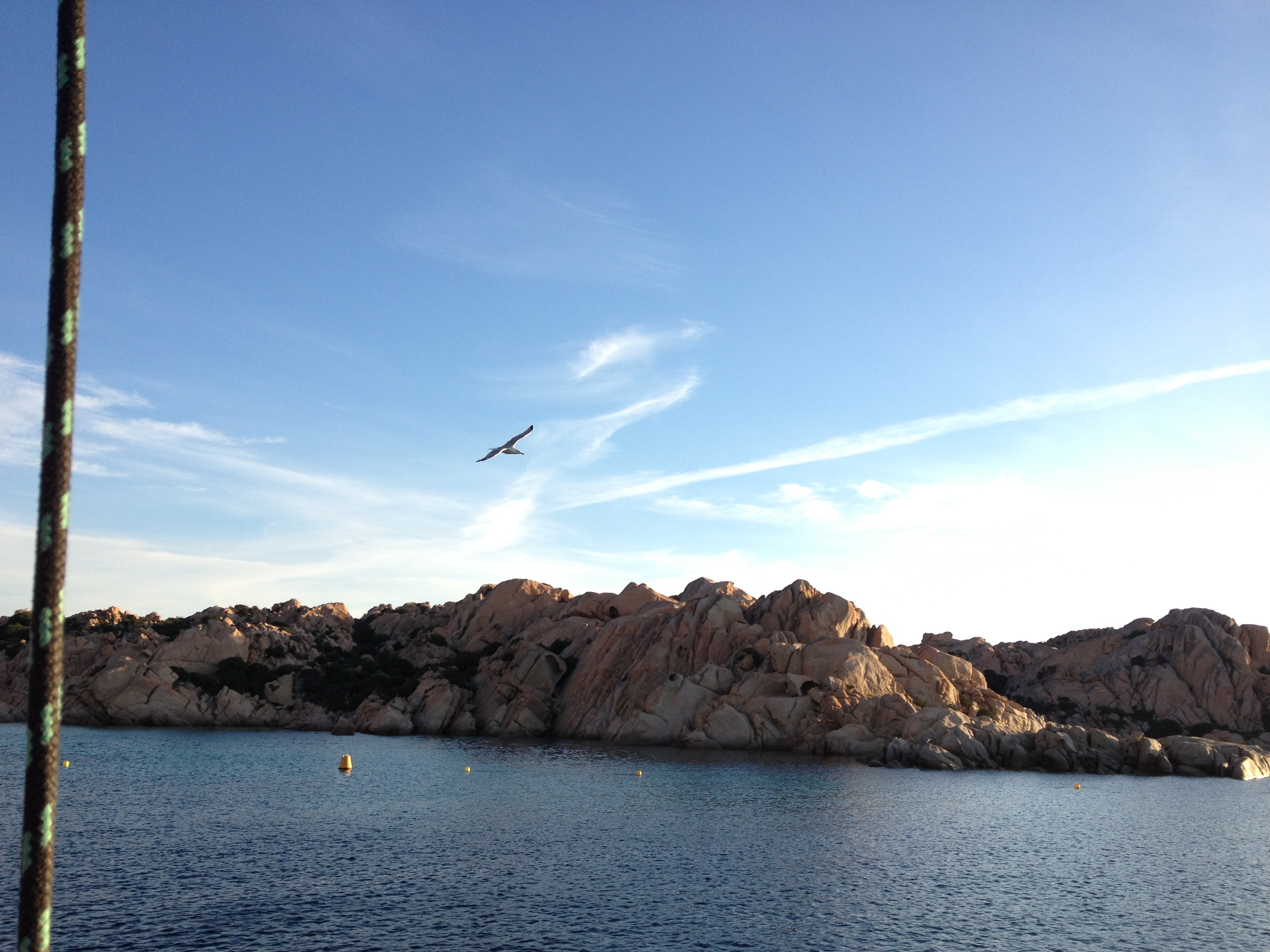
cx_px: 635
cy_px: 476
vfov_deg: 40.7
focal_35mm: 35
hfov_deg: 52.6
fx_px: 1284
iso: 64
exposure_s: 1/690
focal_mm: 4.28
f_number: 2.4
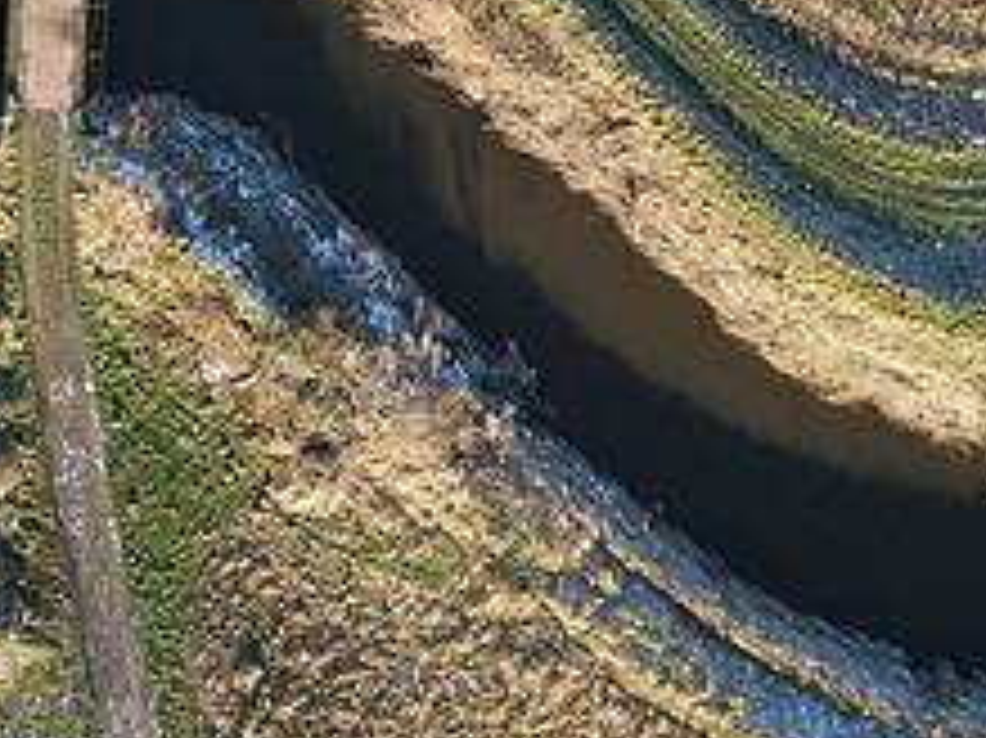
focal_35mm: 73
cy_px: -58
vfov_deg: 19.4
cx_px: -293
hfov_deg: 23.6
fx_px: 2078
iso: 100
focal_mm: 4.5
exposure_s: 1/125
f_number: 2.8
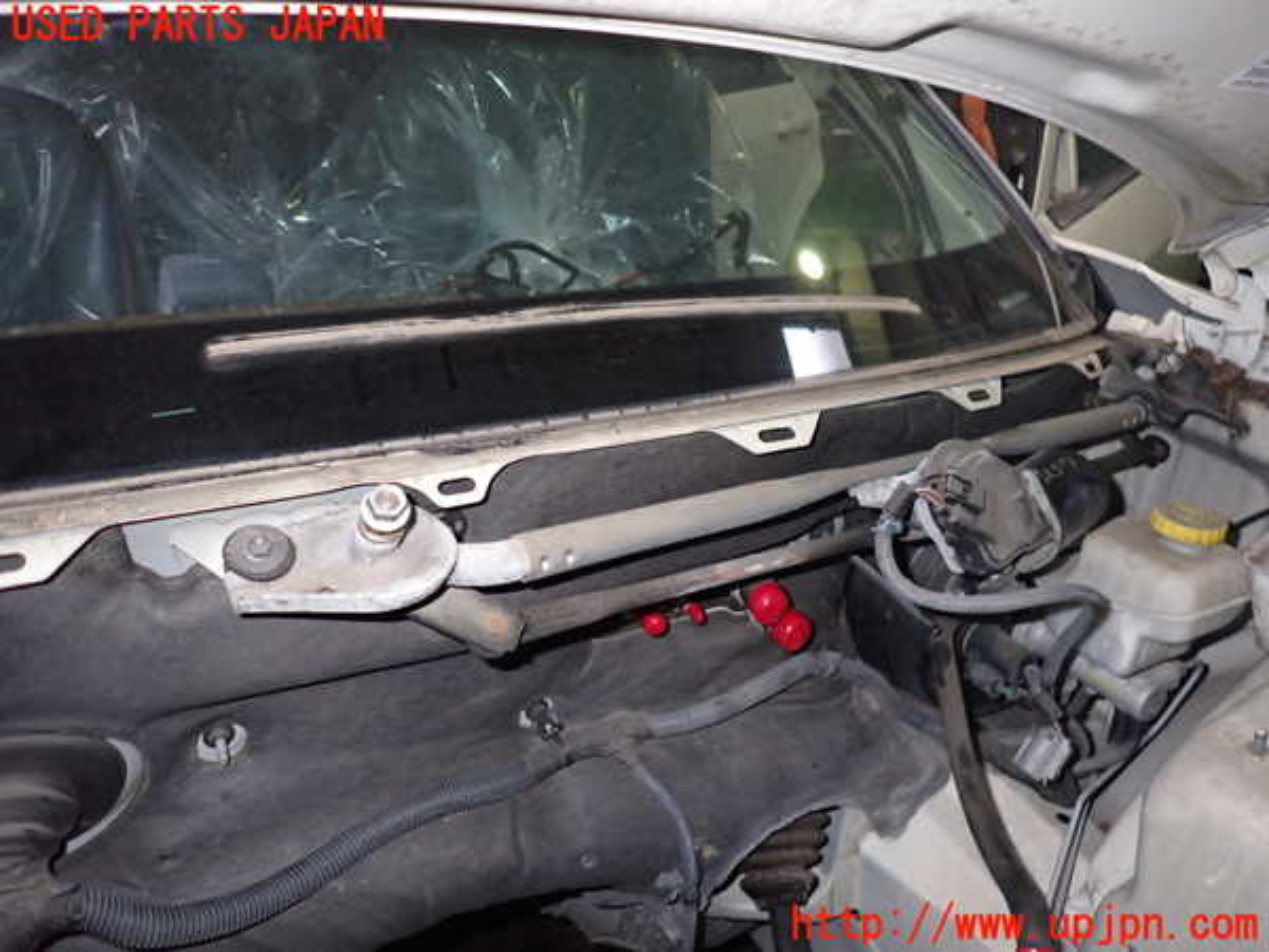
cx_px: 634
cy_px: 476
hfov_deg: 69.4
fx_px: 916
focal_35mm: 25
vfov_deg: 54.9
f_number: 5.6
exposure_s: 1/30
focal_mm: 4.5
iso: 500
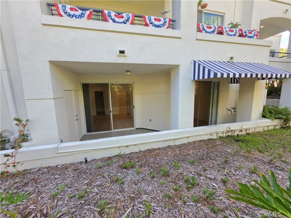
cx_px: 146
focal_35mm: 13
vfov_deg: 89.9
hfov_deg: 106.2
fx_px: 109
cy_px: 109
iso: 32
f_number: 1.9
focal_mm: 2.2
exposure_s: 1/120
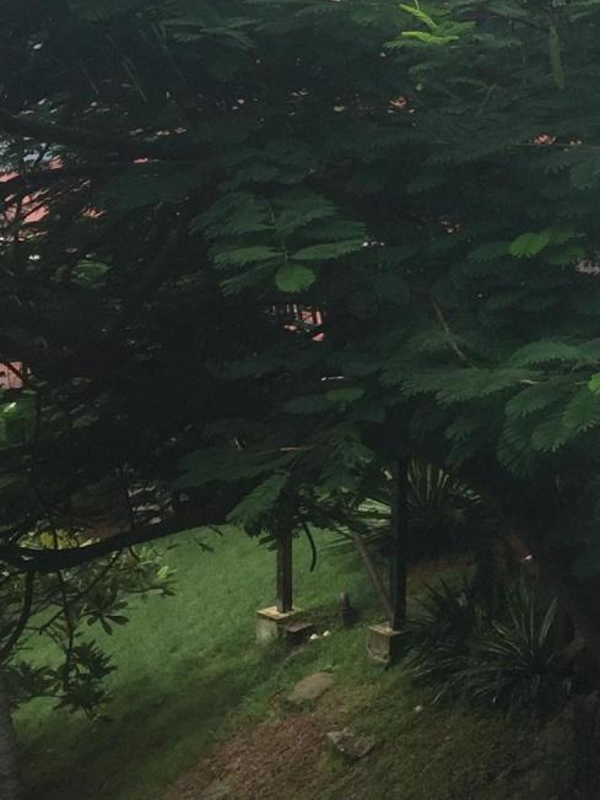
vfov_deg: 21.8
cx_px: 861
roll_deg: -0.8
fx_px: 2057
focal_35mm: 89
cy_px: 194
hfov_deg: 15.5
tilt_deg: -6.6
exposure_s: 1/1582
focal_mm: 4.15
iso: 32
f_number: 2.2
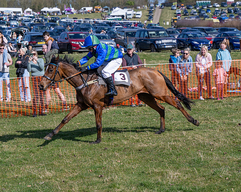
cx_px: 149
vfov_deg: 18.6
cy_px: 95
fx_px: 589
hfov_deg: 23.1
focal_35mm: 83
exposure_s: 1/1600
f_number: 5
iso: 200
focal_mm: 70
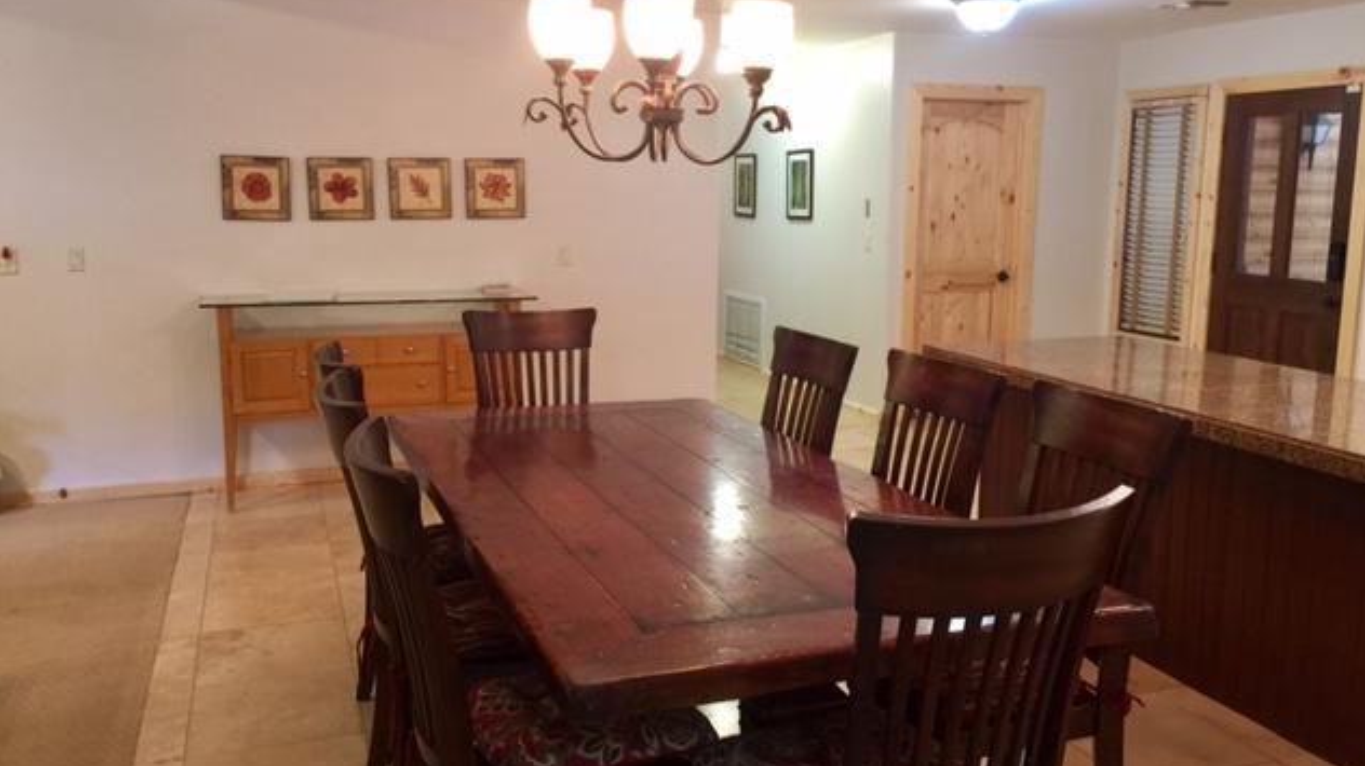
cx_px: 689
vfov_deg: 36.6
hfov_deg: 61.0
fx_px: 1158
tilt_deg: -8.6
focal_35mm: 32
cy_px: 365
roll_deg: +0.2
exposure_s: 1/15
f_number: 2.2
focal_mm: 4.15
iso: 100
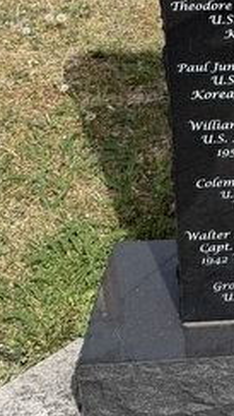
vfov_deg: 23.2
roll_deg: -1.1
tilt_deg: -21.2
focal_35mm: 86
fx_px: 947
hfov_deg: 12.4
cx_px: 473
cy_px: -45
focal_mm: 6.76
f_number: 1.78
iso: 80
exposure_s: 1/3425
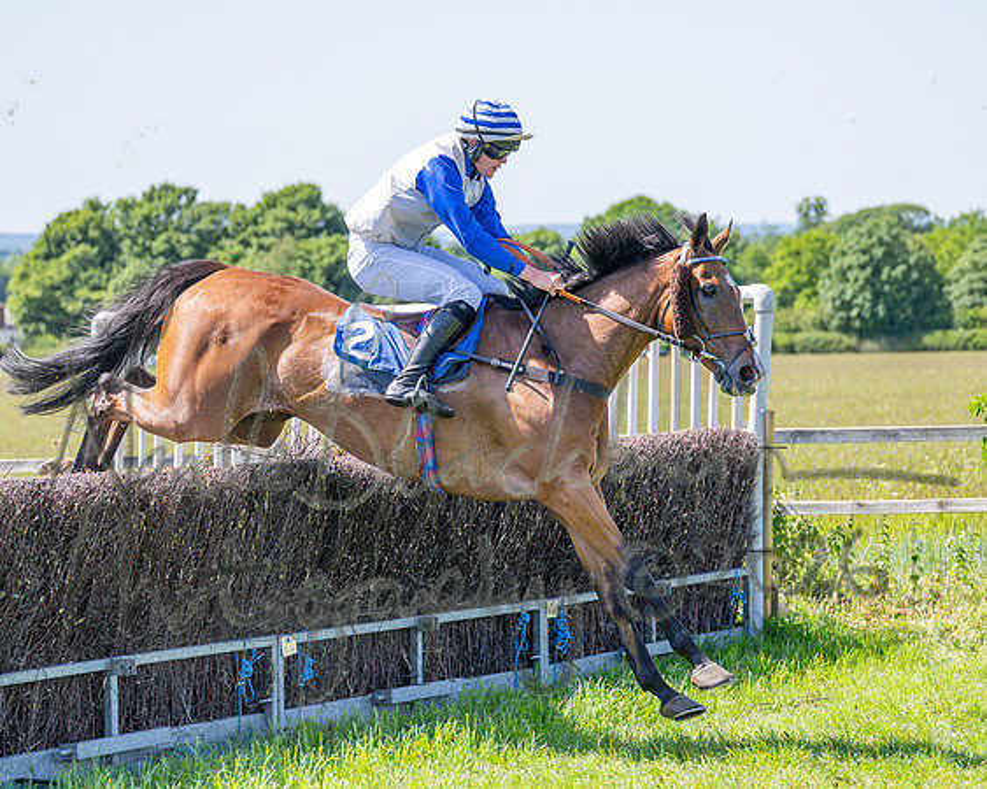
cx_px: 494
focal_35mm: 118
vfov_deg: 13.0
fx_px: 3455
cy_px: 394
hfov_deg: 16.3
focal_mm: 70
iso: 200
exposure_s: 1/1600
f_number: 2.8
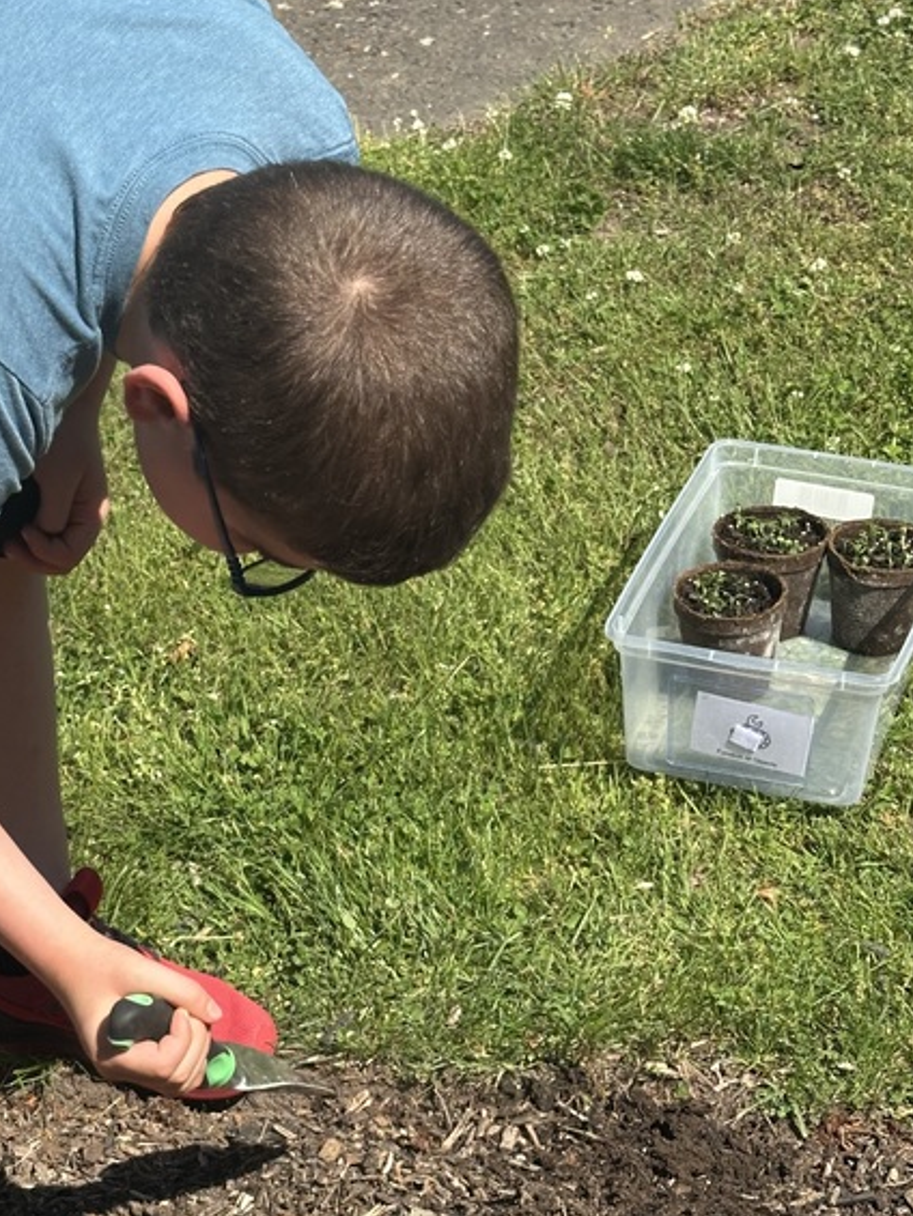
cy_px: 682
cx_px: 269
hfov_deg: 16.9
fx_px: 3058
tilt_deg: -30.4
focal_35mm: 87
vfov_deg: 22.5
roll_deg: +3.3
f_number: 1.78
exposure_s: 1/2160
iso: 64
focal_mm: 6.86
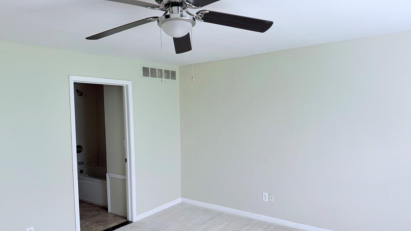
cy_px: 129
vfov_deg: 42.8
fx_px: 294
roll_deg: +1.1
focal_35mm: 27
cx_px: 201
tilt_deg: -2.7
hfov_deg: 69.9
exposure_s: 1/60
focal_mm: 6.76
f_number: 1.78
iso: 160
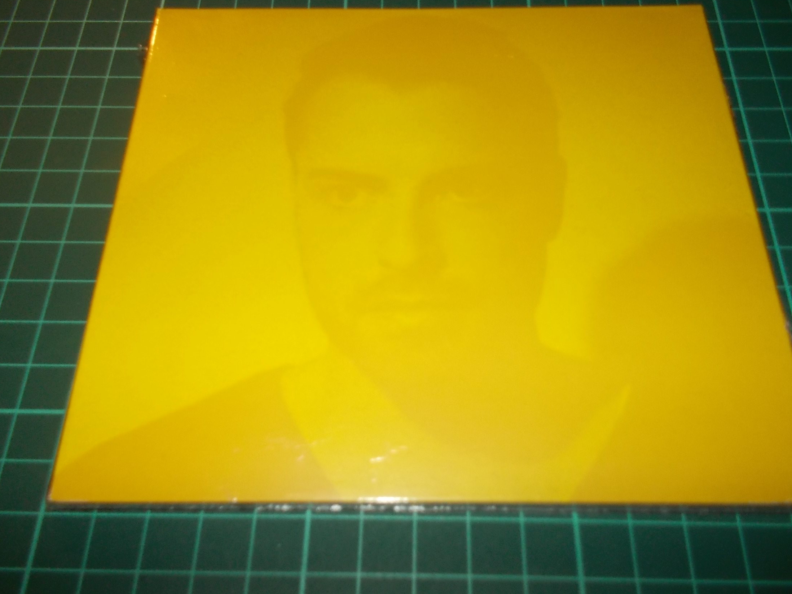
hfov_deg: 60.0
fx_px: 686
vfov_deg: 46.8
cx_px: 407
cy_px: 291
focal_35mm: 30
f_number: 3.3
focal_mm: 4.1
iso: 200
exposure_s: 1/30
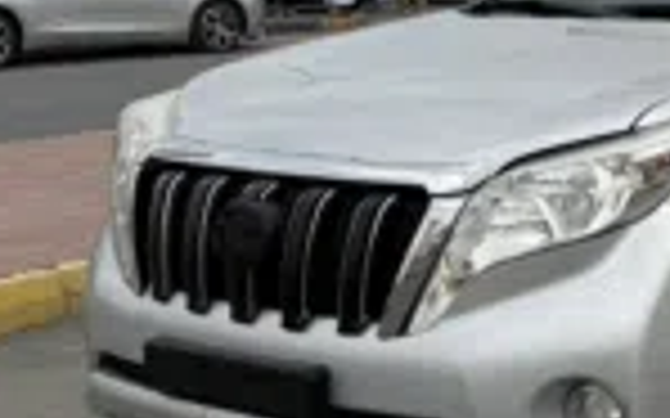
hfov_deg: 18.0
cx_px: 836
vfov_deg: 11.9
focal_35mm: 109
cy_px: 45
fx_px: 1990
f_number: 1.78
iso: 80
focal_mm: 6.76
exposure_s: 1/7353
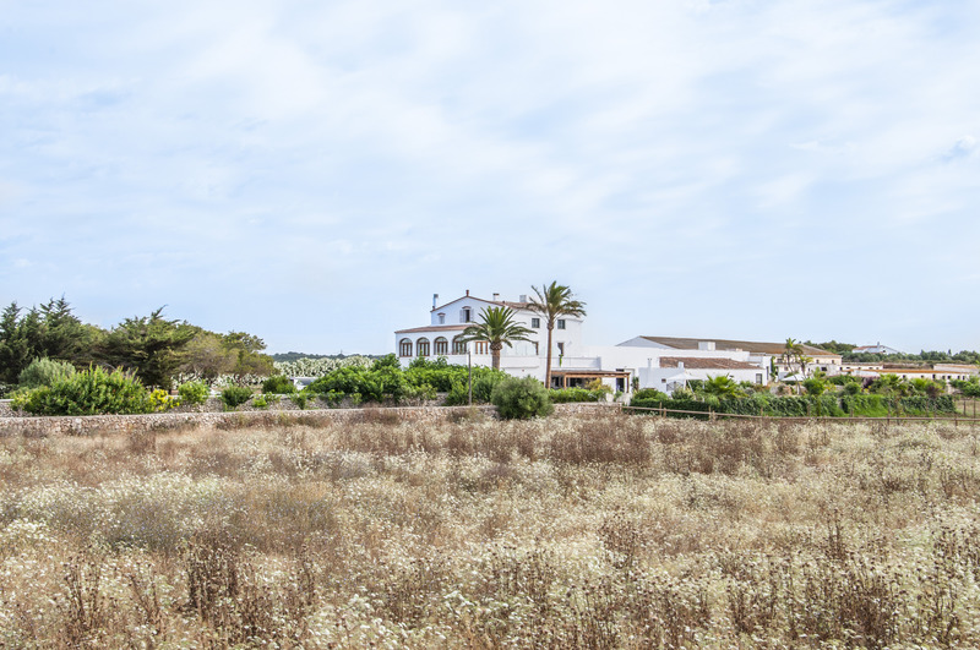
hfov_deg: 41.2
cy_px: 325
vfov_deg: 28.0
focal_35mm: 48
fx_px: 1305
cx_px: 490
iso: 200
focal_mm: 32
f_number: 13
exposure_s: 1/125
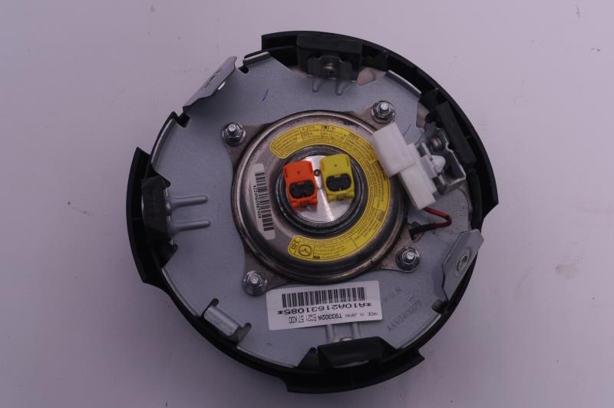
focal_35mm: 68
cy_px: 204
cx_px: 307
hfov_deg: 29.9
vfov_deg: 20.1
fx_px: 1150
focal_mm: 45
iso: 400
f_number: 10
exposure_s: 1/250
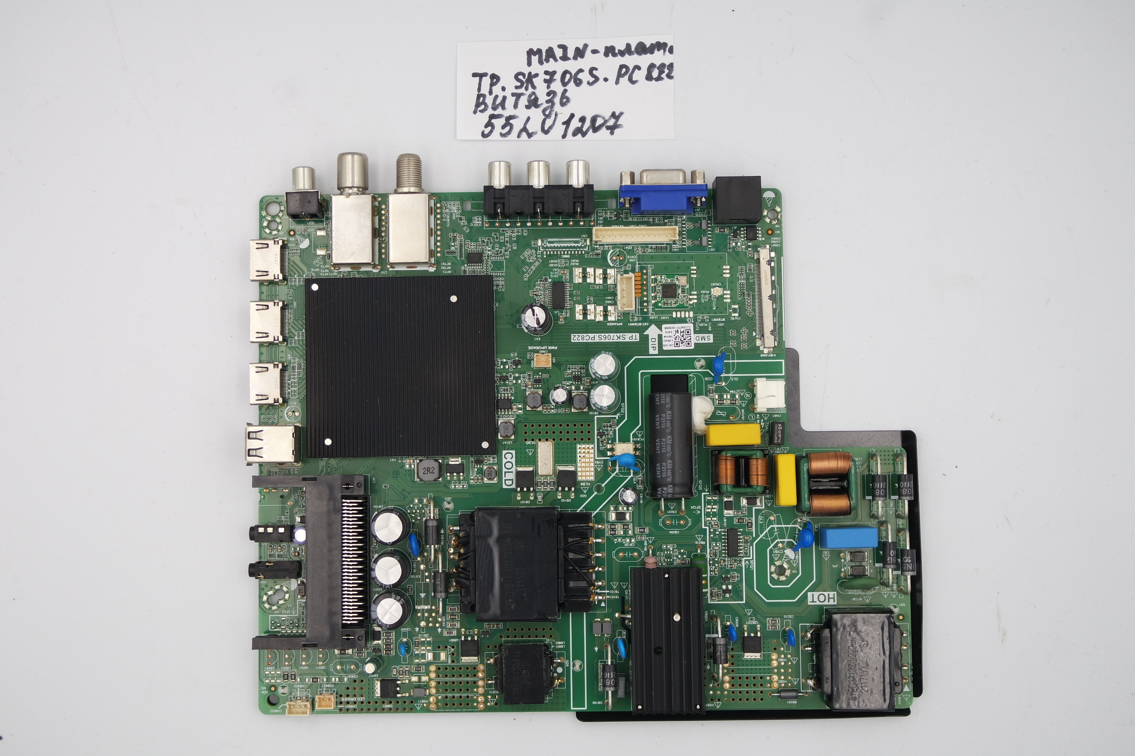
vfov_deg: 28.1
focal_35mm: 48
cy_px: 378
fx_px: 1513
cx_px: 568
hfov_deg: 41.1
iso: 160
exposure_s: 1/125
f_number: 4.5
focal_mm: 18
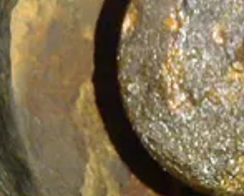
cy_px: 25
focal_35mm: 98
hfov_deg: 19.2
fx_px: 709
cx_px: 216
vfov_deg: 15.6
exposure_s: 1/20
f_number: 4.7
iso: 2500
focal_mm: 6.64
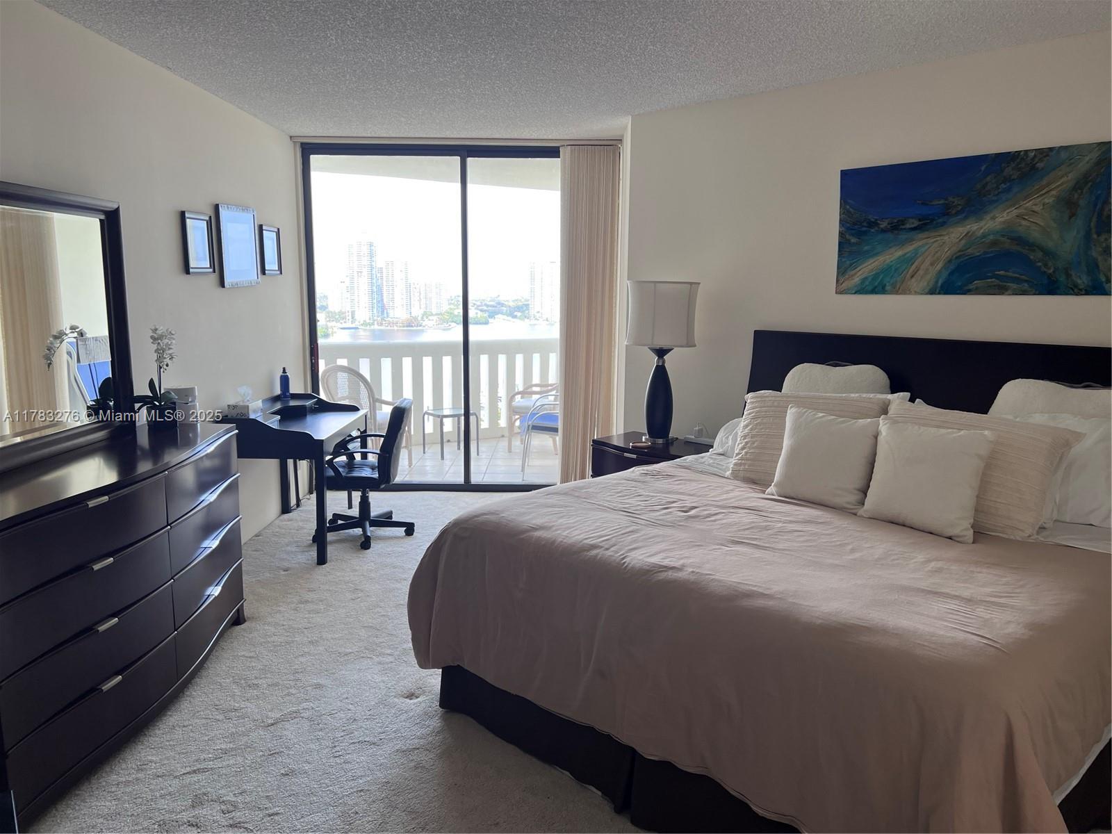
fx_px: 835
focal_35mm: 26
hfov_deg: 67.3
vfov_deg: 53.1
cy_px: 417
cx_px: 556
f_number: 1.5
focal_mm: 5.7
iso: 40
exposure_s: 1/120
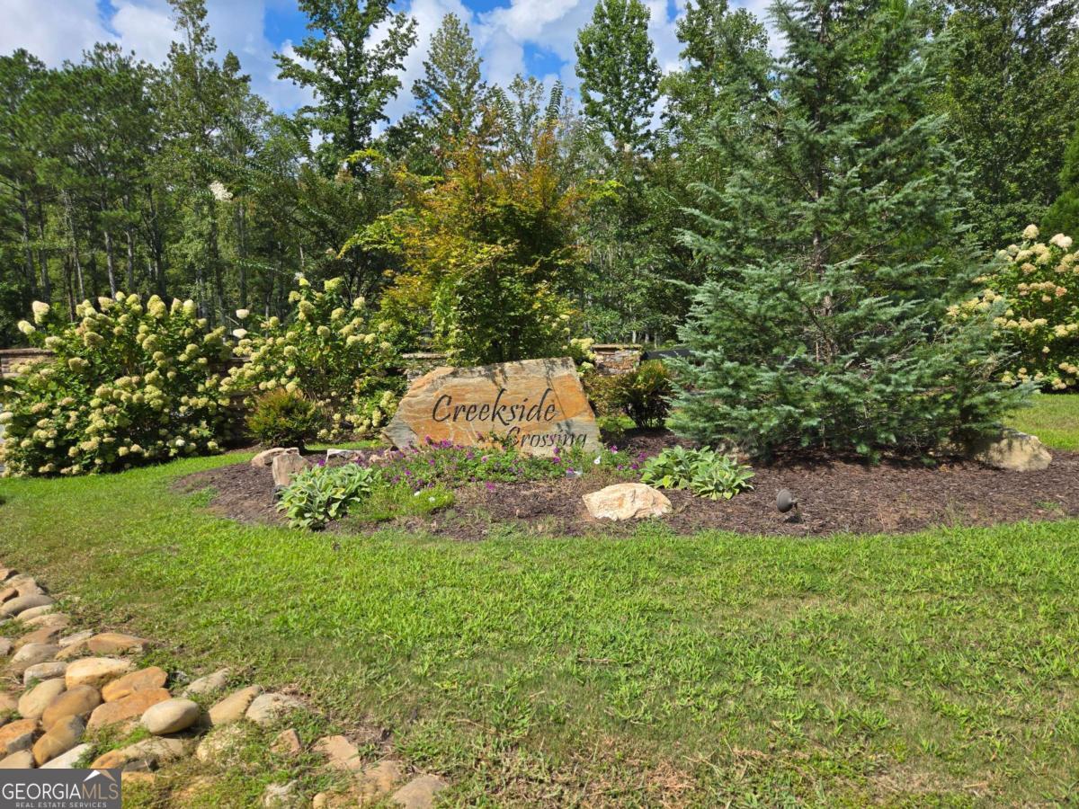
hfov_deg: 73.9
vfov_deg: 58.9
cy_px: 404
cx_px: 540
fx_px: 717
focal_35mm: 23
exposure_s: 1/2921
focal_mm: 5.4
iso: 40
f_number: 1.8
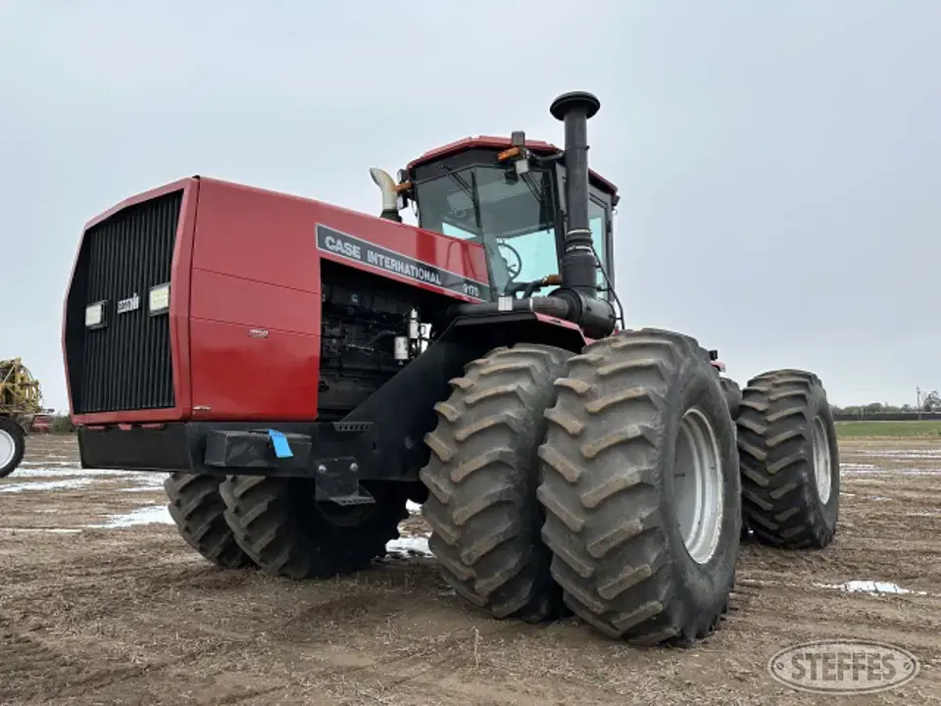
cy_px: 353
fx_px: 652
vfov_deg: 56.8
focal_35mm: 24
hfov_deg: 71.6
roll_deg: +0.0
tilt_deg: +5.5
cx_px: 470
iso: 80
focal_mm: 6.86
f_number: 1.78
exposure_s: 1/1812
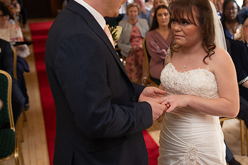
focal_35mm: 52
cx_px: 181
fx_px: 358
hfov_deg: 37.4
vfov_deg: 25.9
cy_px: 56
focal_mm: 35
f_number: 2.8
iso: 160
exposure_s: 1/100
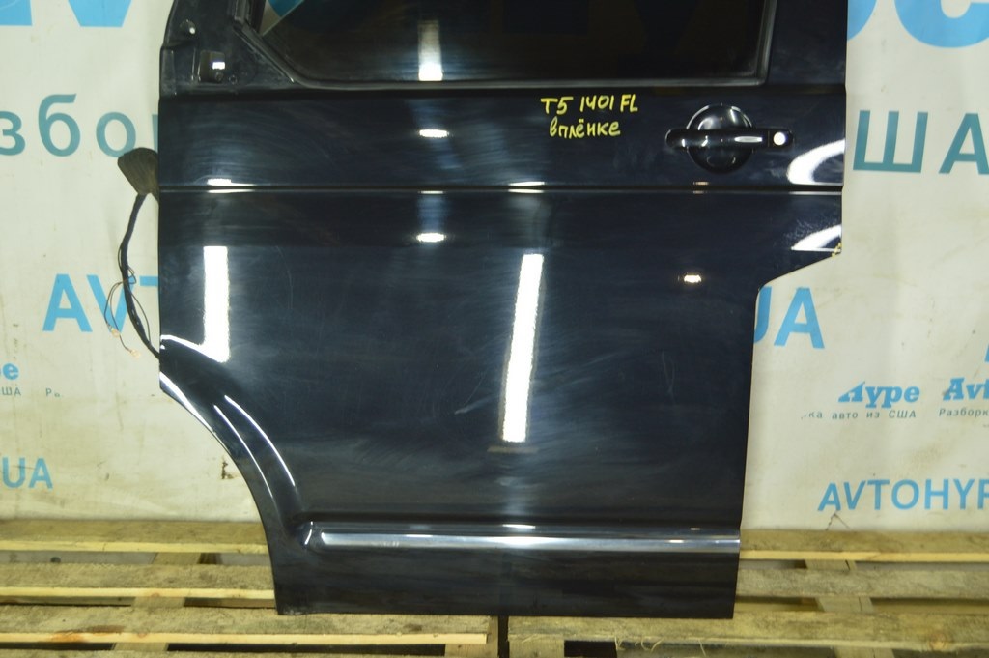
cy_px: 329
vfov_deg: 25.7
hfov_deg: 37.9
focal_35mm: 52
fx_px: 1441
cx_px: 494
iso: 400
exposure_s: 1/20
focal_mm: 35
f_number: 5.6
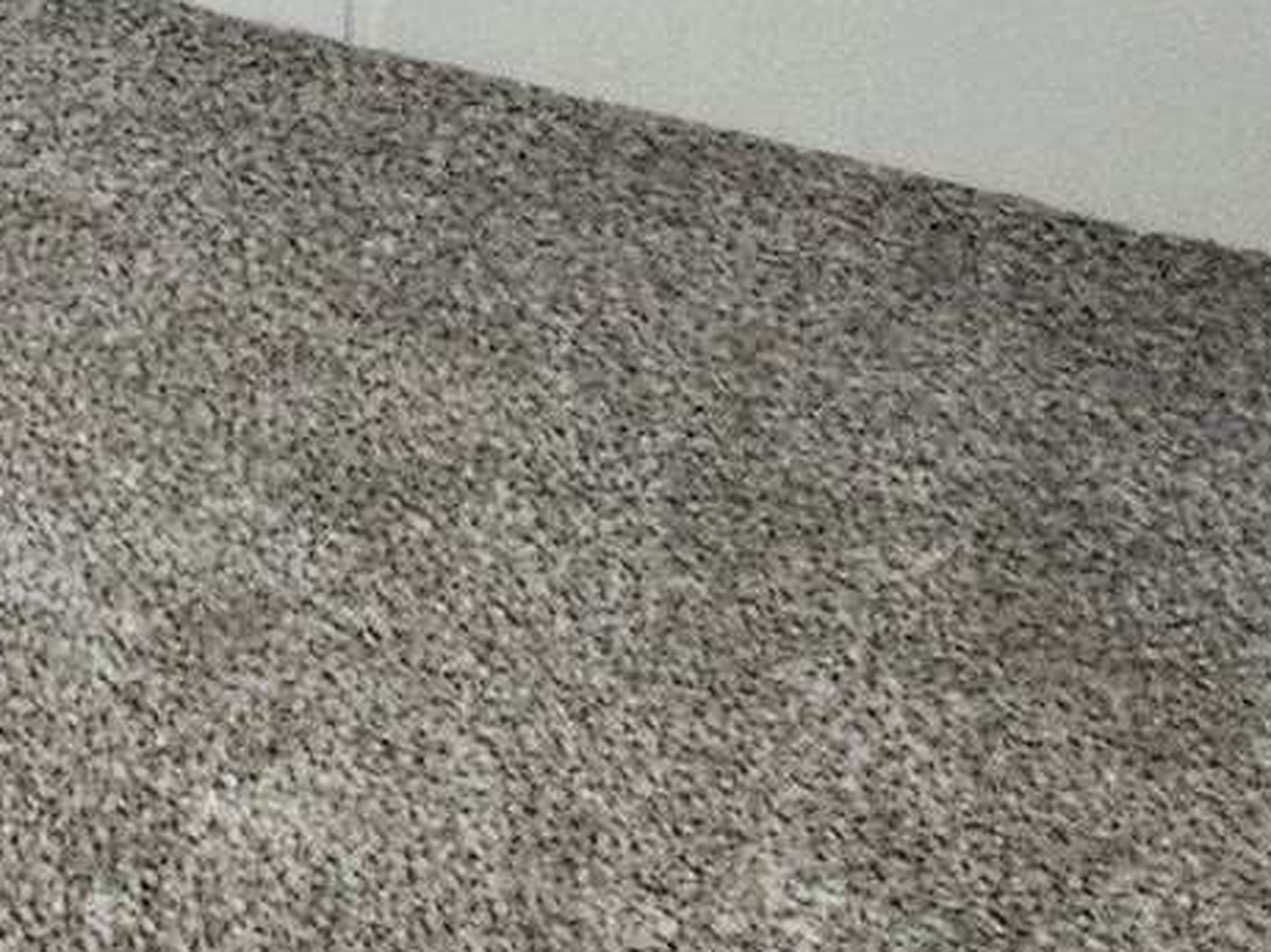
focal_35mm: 87
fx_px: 3194
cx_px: -706
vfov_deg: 13.9
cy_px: -1046
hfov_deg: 19.3
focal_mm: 2.2
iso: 400
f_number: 2.2
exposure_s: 1/30
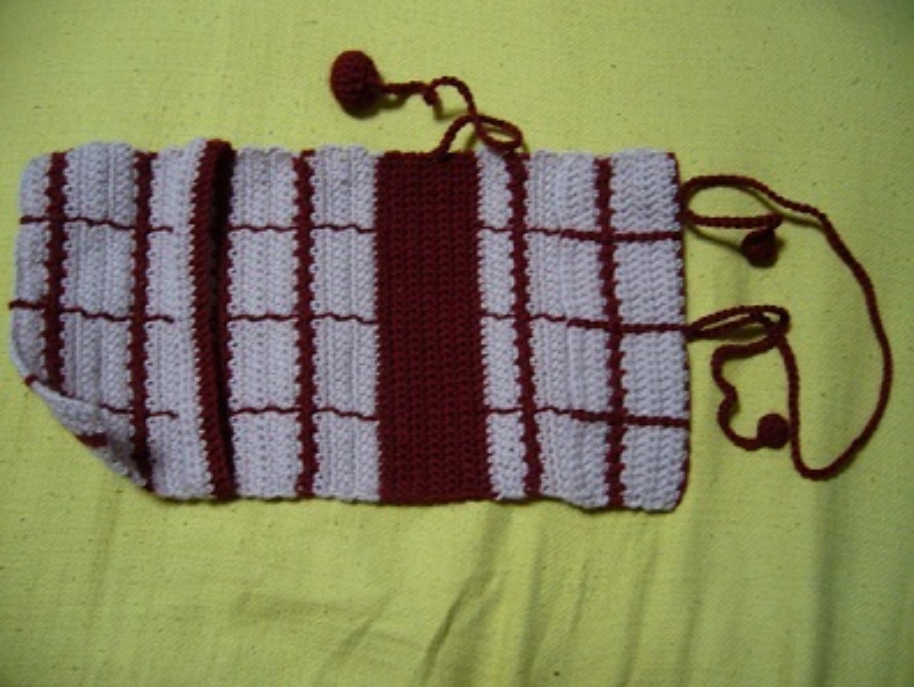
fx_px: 925
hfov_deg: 52.6
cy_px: 344
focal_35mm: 35
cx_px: 457
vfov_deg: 40.8
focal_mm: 5.8
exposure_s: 1/8
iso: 200
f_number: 2.8
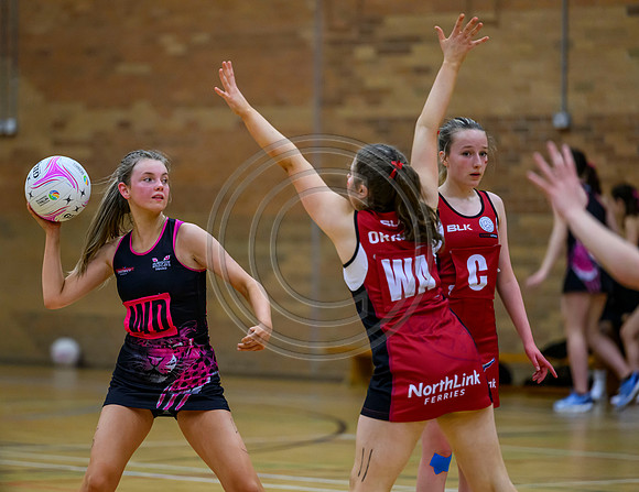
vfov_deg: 6.2
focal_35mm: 245
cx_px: 228
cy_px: 274
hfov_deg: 8.0
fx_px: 4568
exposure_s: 1/800
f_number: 3.2
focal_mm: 200
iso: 4000
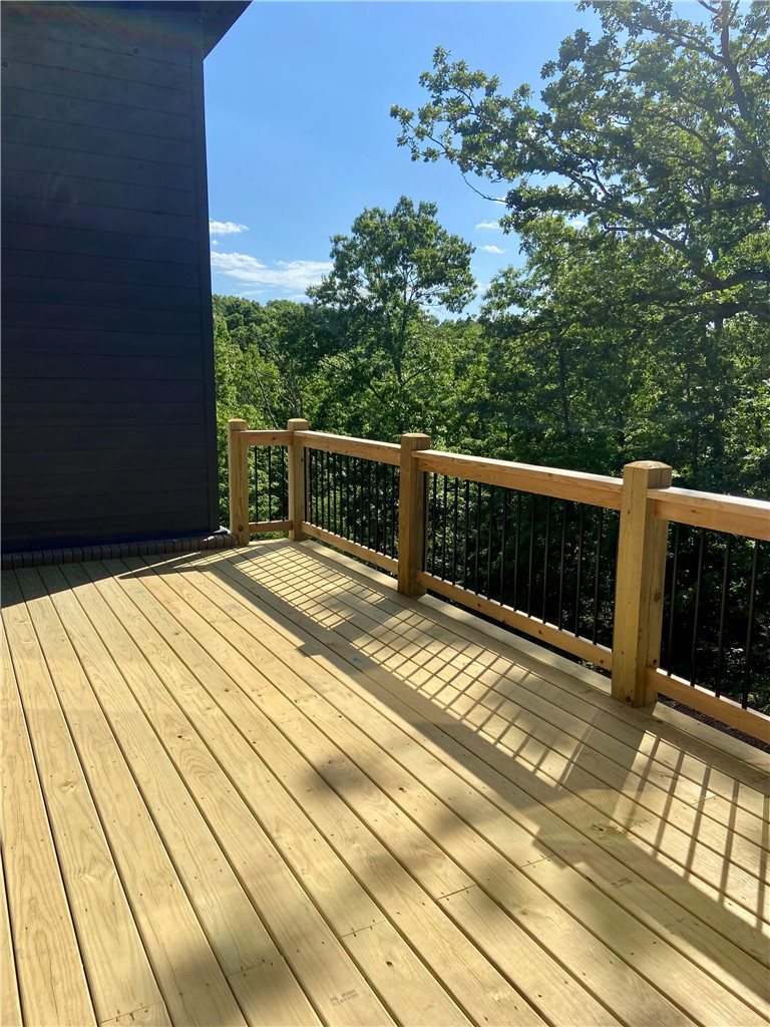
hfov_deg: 53.1
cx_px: 385
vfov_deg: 67.3
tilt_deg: -9.7
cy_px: 514
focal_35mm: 26
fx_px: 771
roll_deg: -0.9
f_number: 1.8
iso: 32
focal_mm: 4.25
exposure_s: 1/3731
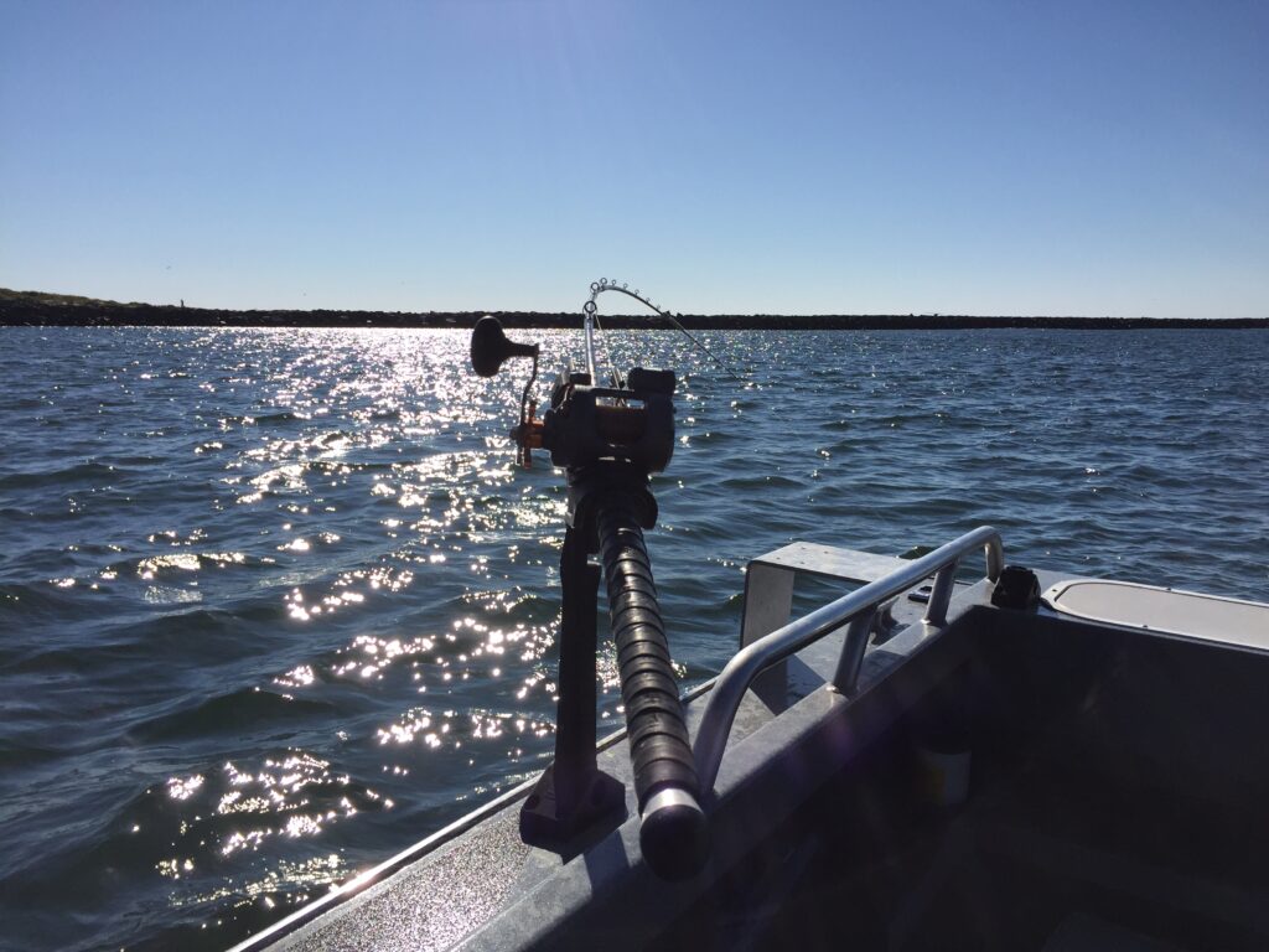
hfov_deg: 61.7
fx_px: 1063
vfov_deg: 48.2
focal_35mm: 29
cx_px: 634
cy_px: 476
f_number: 2.2
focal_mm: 4.15
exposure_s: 1/6623
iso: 32
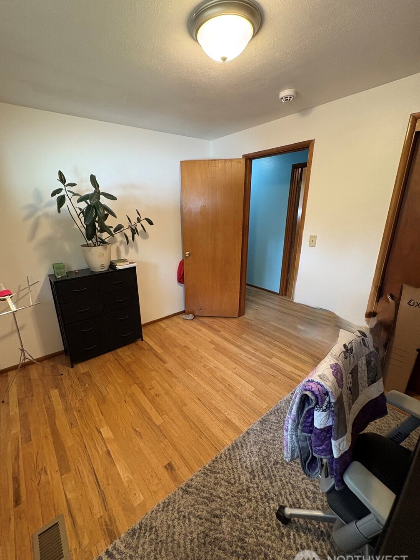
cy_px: 283
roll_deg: +0.7
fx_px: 243
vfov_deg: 98.2
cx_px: 196
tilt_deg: -18.9
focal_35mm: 15
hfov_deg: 81.6
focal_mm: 2.22
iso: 250
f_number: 2.2
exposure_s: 1/60
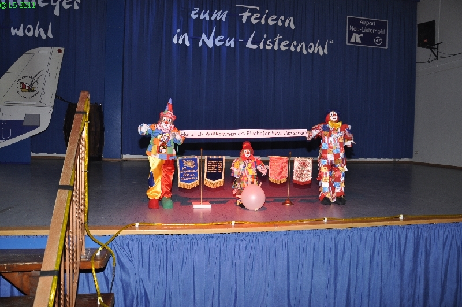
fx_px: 346
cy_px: 154
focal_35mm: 27
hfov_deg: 67.5
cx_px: 231
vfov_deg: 47.8
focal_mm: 18
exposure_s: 1/60
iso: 400
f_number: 5
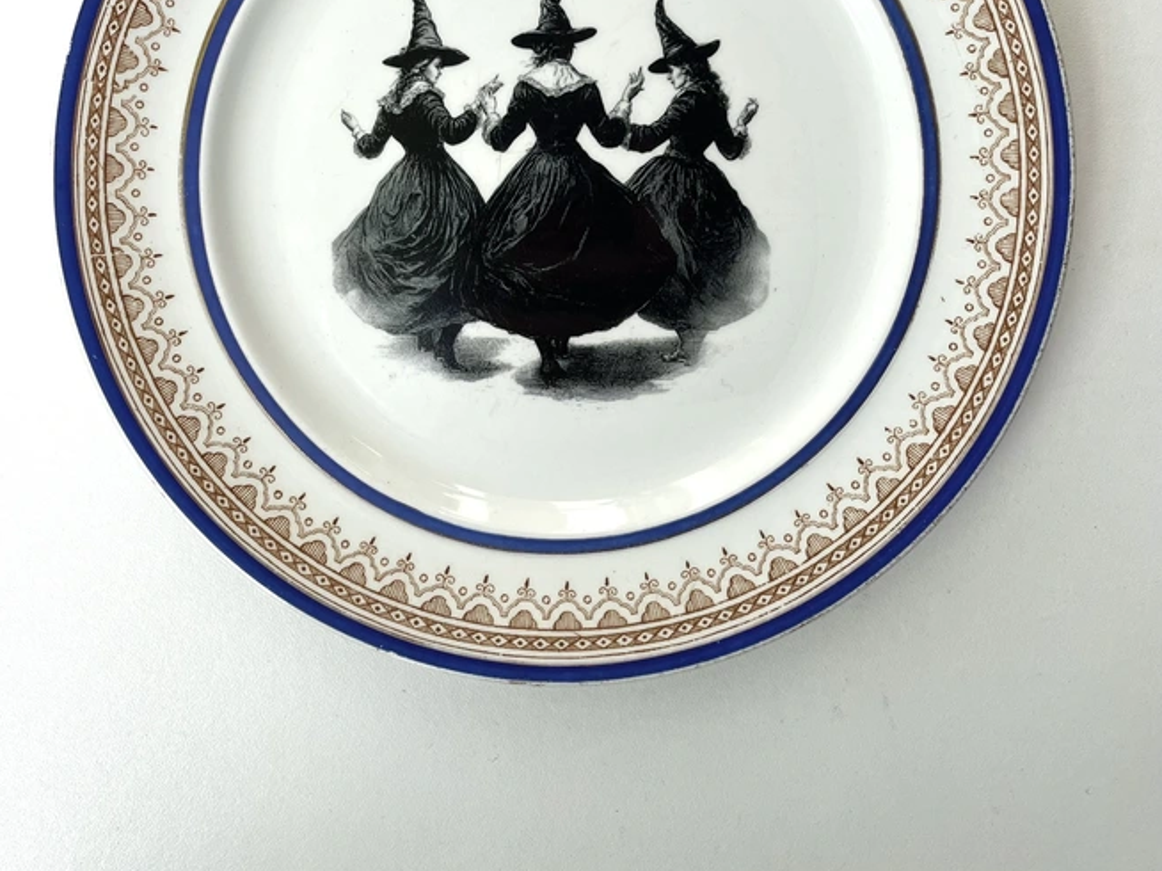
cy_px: 208
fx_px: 1174
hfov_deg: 52.6
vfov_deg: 39.5
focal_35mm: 35
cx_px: 577
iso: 32
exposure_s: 1/498
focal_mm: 4.2
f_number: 1.6
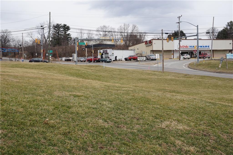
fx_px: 271
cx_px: 116
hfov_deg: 46.5
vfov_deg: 31.8
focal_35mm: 42
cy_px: 78
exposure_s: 1/80
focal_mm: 28
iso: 100
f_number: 8
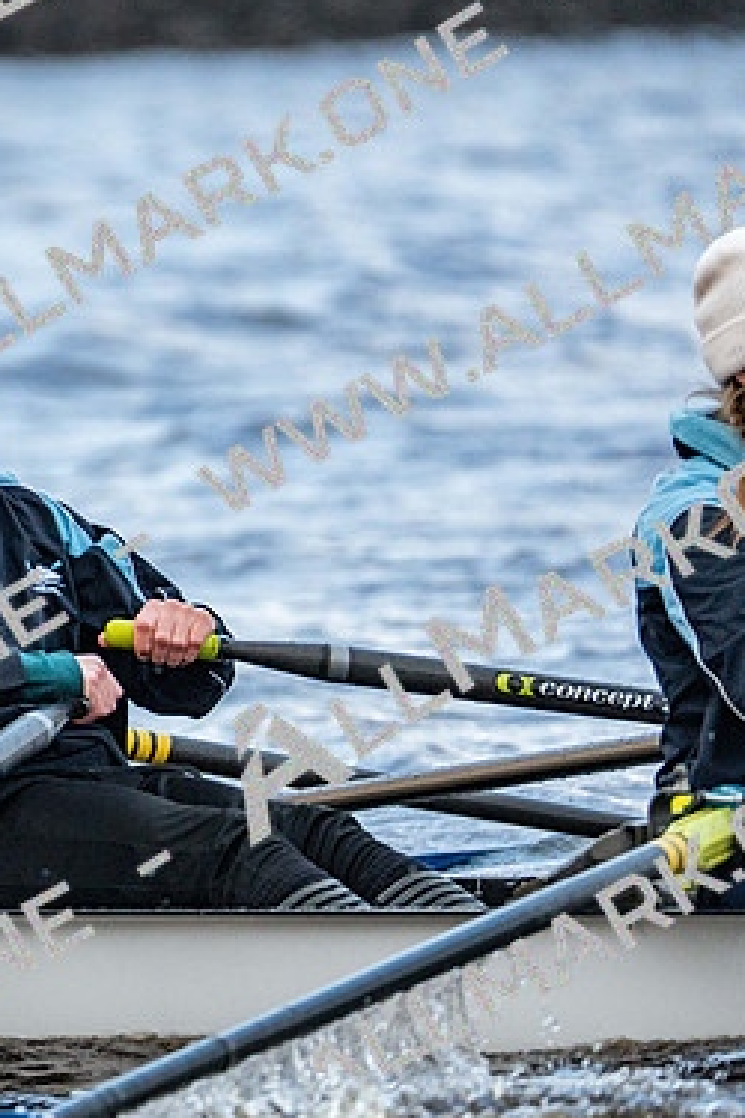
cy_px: 562
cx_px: -21
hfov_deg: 2.2
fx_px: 19213
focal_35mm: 619
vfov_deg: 3.3
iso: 4000
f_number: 6.3
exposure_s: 1/1600
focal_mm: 400
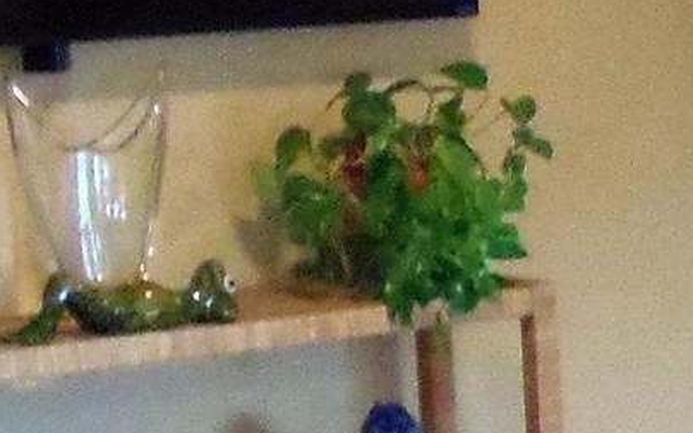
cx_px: 1417
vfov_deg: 6.9
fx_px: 3568
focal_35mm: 189
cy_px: 412
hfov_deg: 10.2
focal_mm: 4.3
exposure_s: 1/13
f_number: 2.9
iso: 500
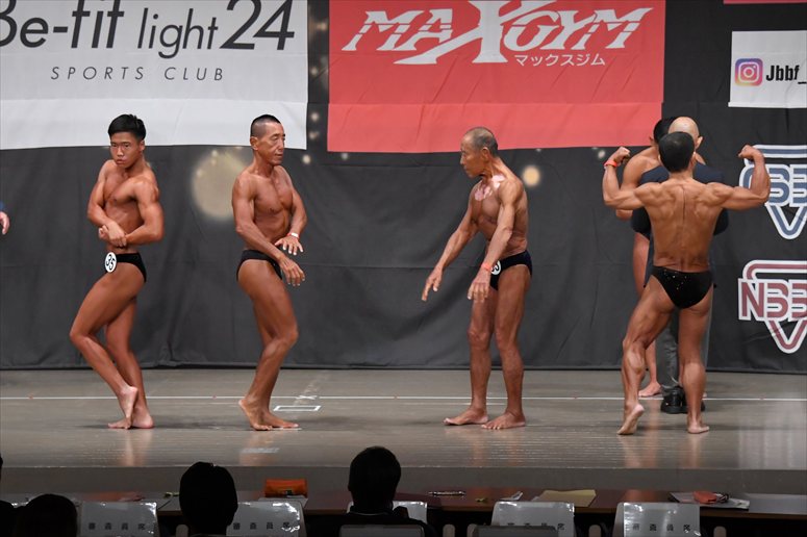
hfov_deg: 14.0
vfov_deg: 9.3
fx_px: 3294
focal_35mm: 147
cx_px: 404
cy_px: 268
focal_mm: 98
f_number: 5.6
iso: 5000
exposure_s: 1/400
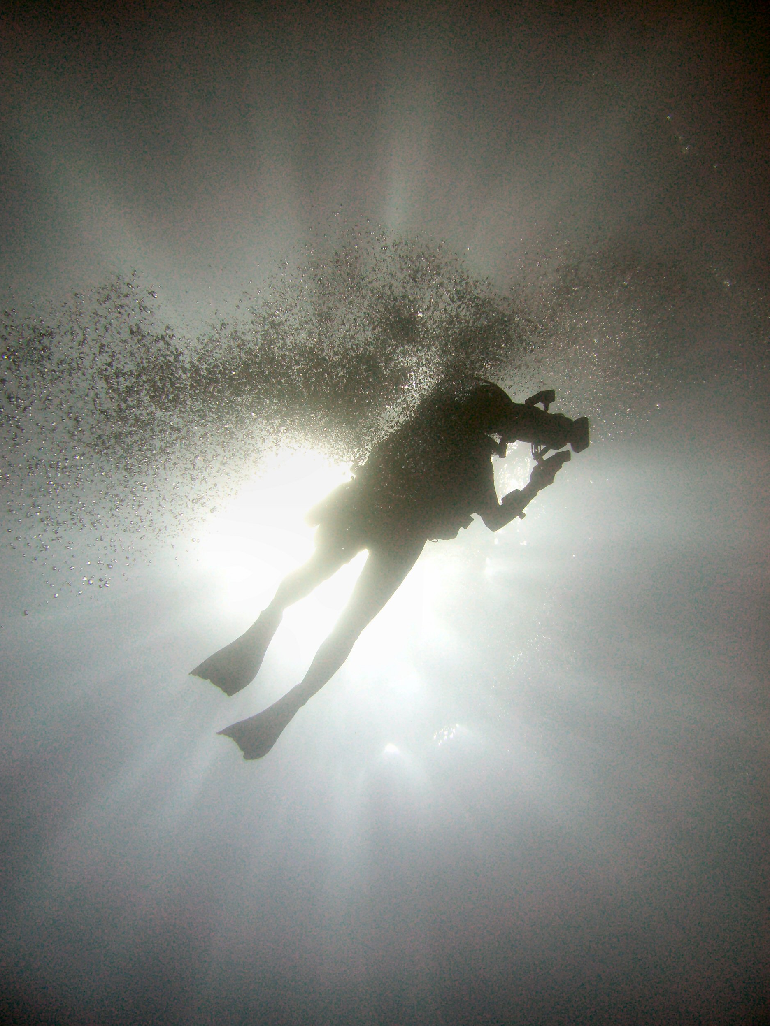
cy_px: 507
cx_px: 388
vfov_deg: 47.9
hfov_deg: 36.8
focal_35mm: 39
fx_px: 1156
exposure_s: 1/2000
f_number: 5.6
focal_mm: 7.9
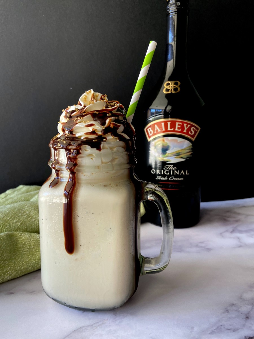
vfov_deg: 67.3
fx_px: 254
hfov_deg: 53.1
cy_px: 170
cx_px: 127
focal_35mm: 26
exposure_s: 1/121
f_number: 1.8
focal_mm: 4.25
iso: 80
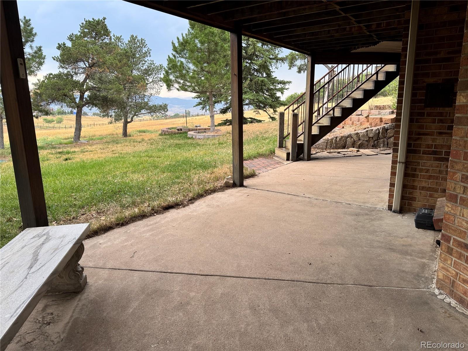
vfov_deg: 56.8
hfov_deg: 71.6
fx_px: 324
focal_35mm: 24
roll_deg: +1.0
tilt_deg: -13.2
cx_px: 234
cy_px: 176
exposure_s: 1/131
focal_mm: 6.76
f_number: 1.78
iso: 50
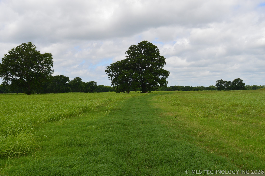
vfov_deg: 35.4
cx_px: 132
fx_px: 276
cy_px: 88
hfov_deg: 51.3
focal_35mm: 38
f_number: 11
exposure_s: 1/500
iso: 400
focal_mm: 25
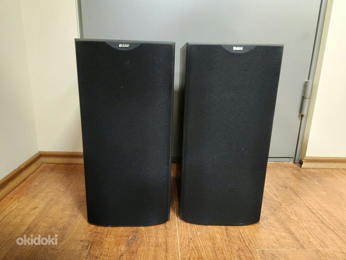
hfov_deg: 73.9
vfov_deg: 58.9
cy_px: 130
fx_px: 230
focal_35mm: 23
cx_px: 173
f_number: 1.8
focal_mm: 5.4
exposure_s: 1/50
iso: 640
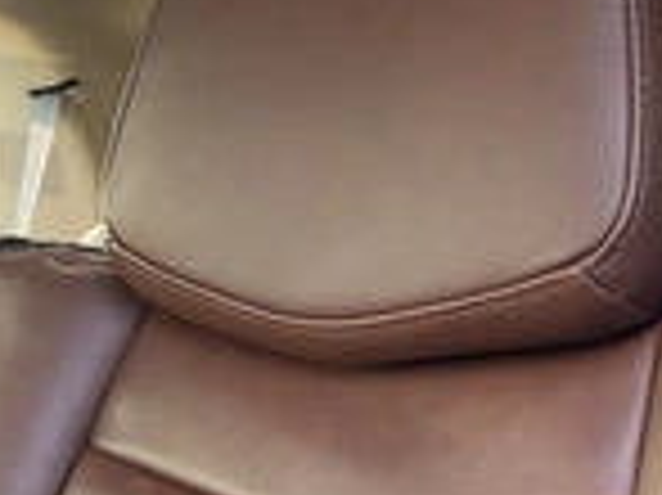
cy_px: 99
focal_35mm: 79
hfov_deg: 24.4
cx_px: 522
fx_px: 1510
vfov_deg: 18.5
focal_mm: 3
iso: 64
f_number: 1.8
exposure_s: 1/83
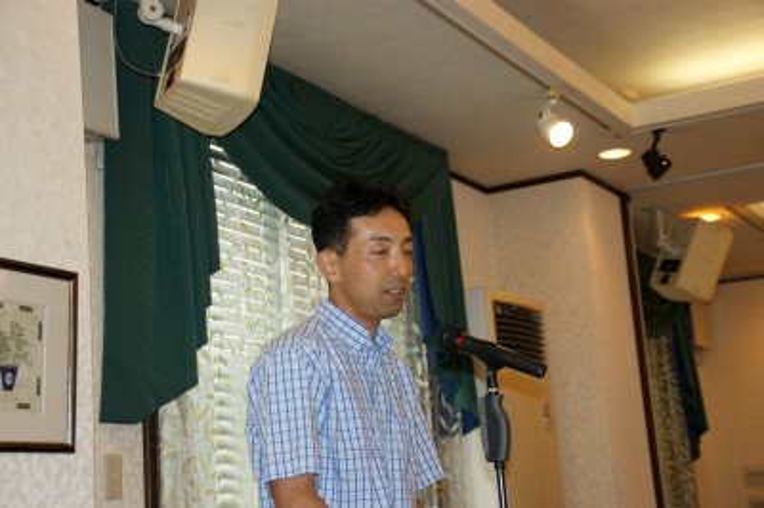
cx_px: 382
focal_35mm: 68
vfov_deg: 20.1
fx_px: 1431
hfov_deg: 29.9
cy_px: 254
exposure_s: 1/60
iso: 400
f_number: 4.5
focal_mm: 45
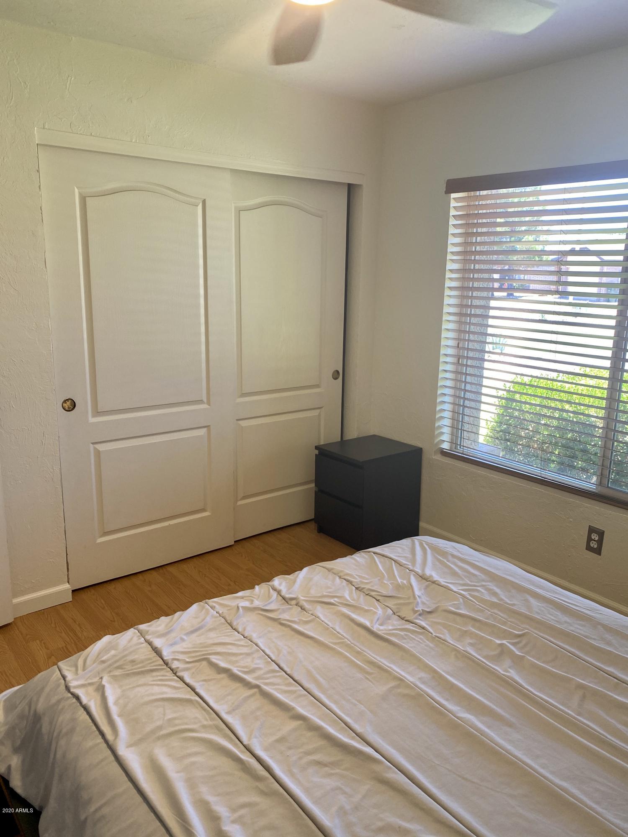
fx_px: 629
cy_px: 418
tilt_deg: -11.9
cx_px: 314
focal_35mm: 26
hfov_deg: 53.1
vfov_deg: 67.3
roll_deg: -0.9
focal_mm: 4.25
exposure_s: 1/60
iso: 64
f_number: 1.8
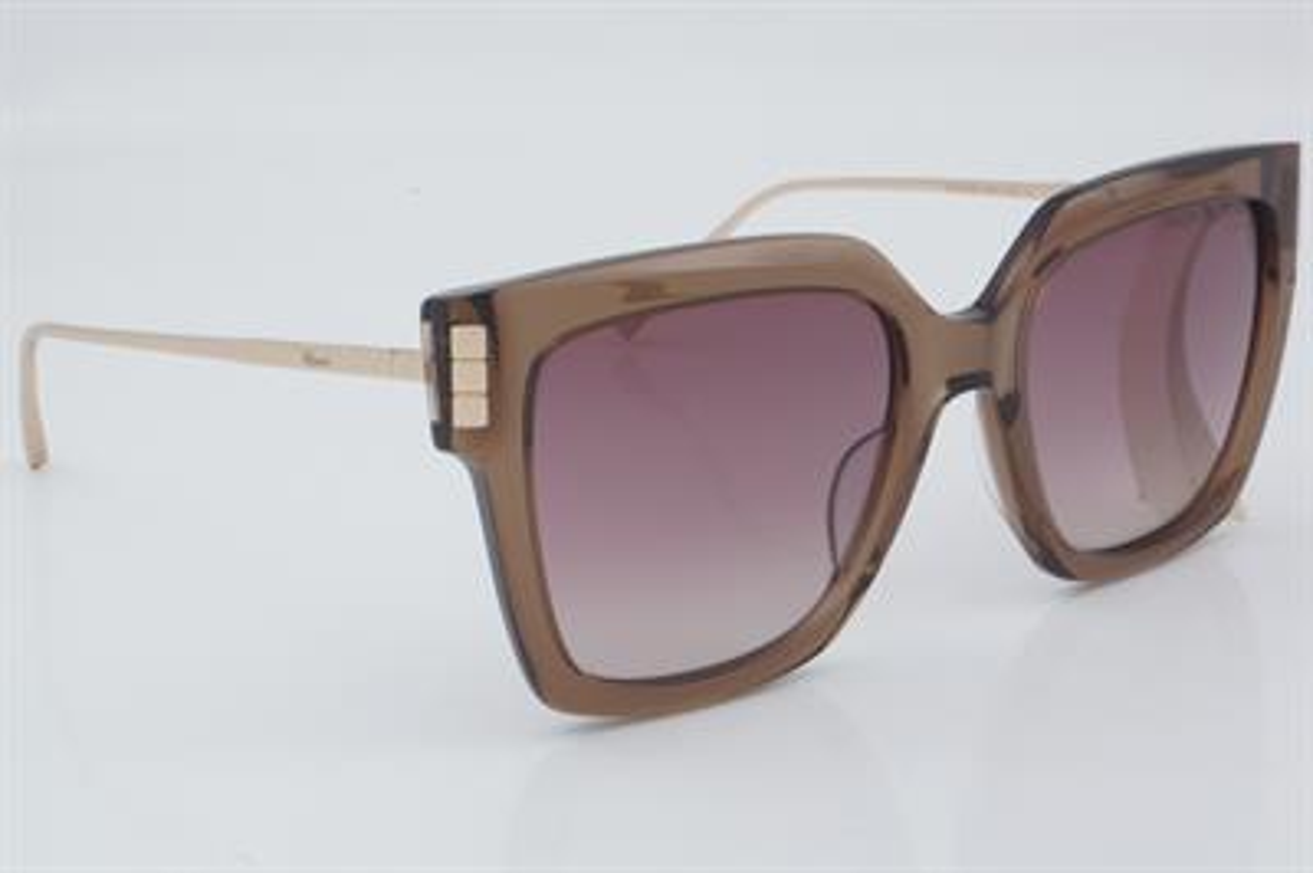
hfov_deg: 27.0
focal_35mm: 75
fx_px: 2733
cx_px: 656
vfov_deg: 18.2
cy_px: 436
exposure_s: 1/3
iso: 100
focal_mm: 50
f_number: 32
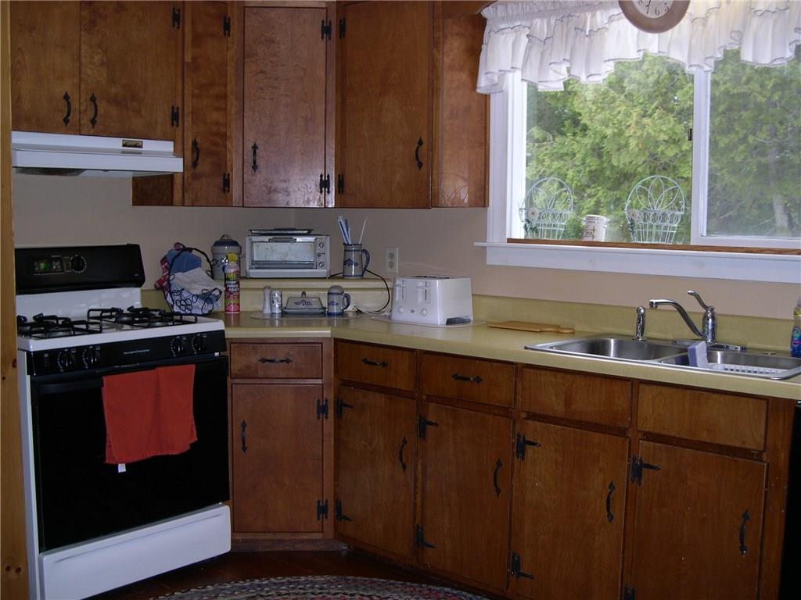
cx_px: 400
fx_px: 879
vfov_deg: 37.7
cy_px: 300
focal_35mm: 38
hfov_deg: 49.0
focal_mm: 8
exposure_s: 1/60
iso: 105
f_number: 2.8
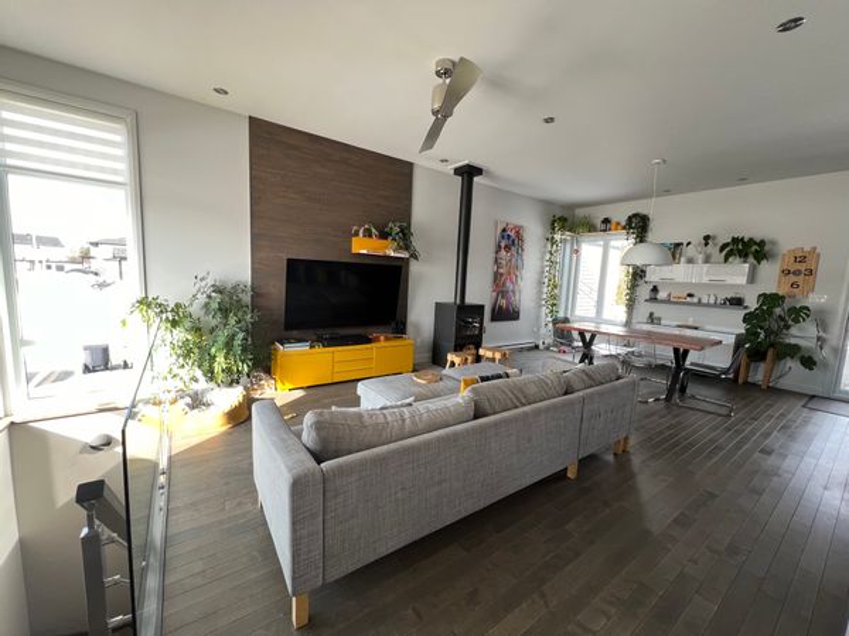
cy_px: 318
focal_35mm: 13
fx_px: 319
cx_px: 424
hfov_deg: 106.2
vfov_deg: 89.9
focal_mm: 1.57
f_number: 1.8
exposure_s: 1/99
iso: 64
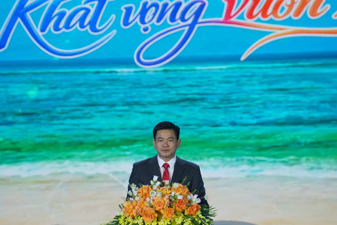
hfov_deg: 7.6
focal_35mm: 270
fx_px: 2527
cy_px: 112
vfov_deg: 5.1
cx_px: 168
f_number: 4
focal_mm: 180
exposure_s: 1/320
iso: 320
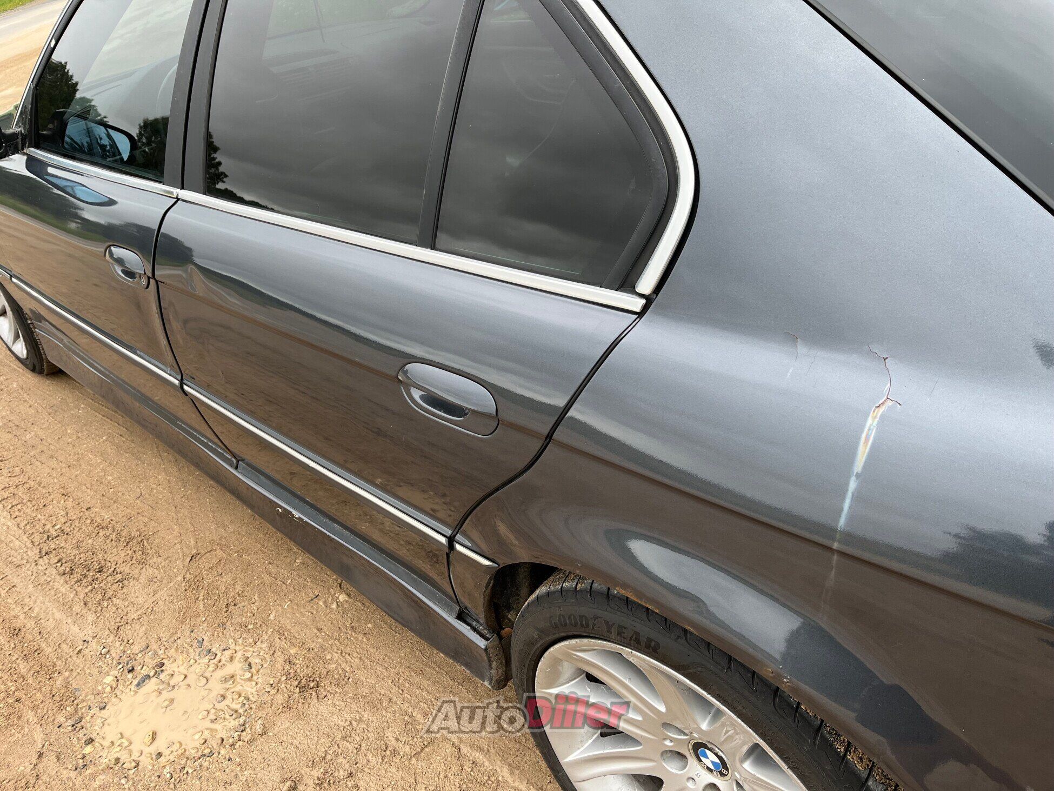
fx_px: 792
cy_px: 396
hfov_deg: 67.3
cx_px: 527
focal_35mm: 26
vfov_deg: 53.1
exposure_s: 1/563
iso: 50
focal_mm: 5.1
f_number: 1.6
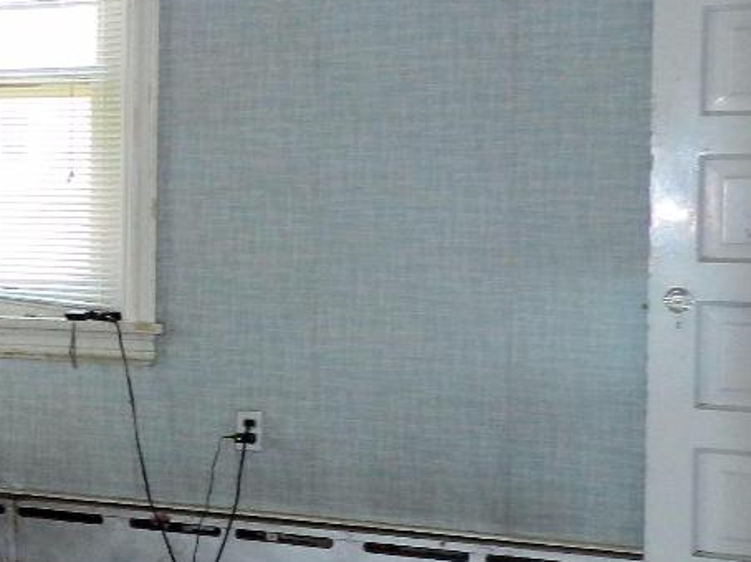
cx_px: -369
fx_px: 1583
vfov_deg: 20.1
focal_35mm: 73
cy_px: 233
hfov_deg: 22.2
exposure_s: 1/30
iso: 160
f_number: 3.4
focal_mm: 4
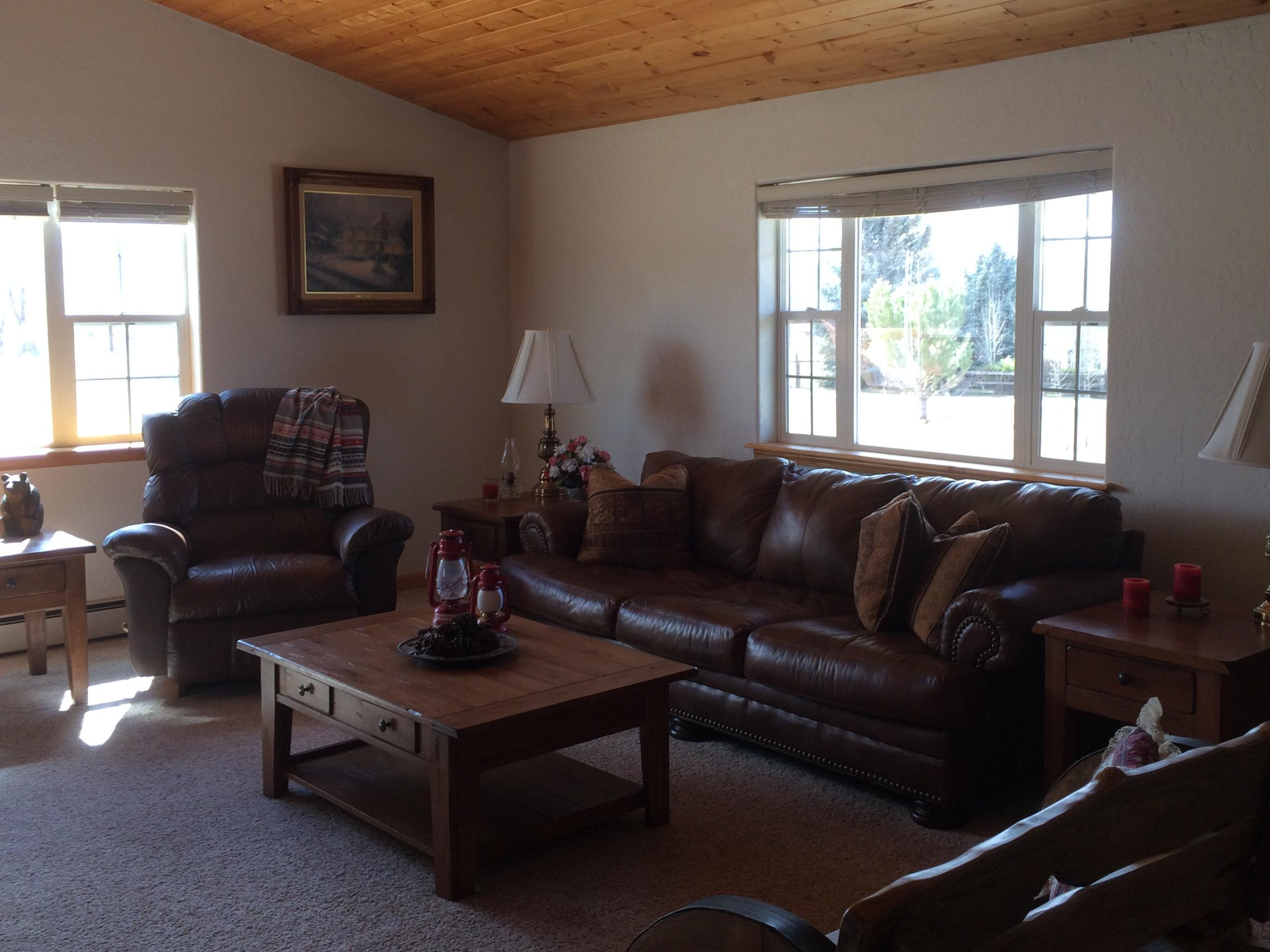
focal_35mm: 37
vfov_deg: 38.6
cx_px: 712
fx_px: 1357
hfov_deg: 50.0
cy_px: 410
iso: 50
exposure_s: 1/120
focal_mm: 4.12
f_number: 2.2
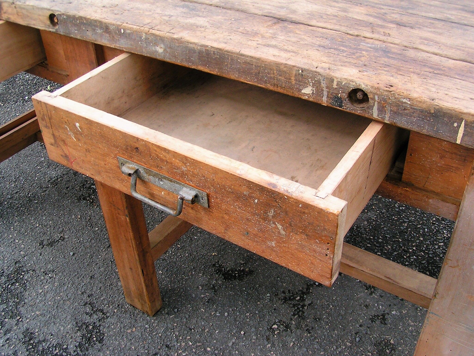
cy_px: 178
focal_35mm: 38
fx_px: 520
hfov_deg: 49.0
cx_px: 237
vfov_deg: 37.7
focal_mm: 5.8
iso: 50
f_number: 5.6
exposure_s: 1/50
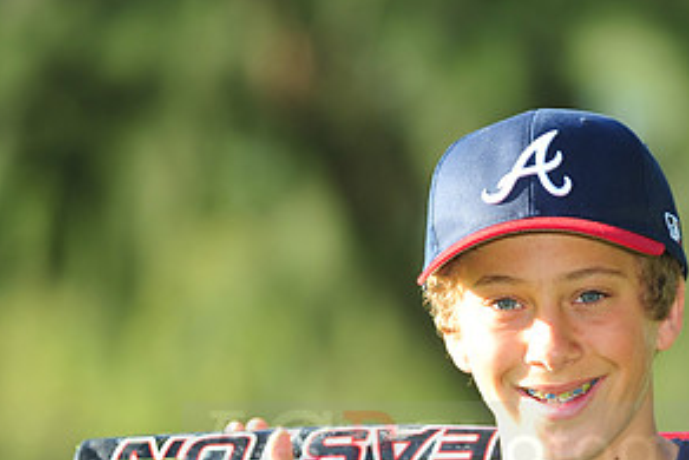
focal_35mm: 367
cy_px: 432
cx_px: 578
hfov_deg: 5.6
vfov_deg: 3.7
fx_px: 7027
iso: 200
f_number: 4
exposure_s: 1/500
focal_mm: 185
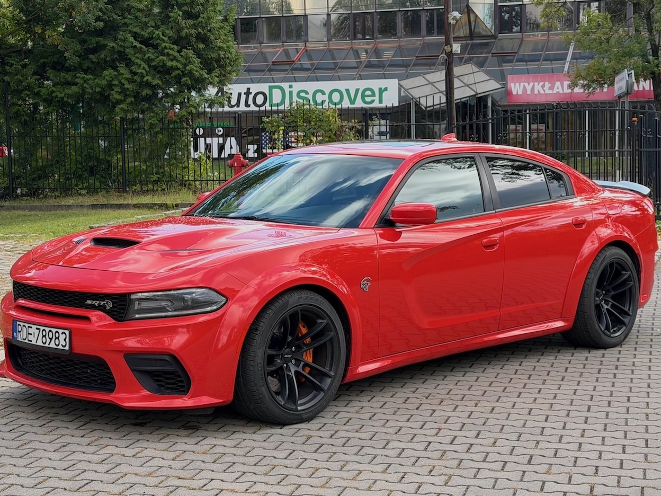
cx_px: 327
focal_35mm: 50
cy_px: 248
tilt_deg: -4.4
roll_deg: +0.7
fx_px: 955
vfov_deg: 29.1
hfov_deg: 38.2
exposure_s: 1/1055
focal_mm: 6.76
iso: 64
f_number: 1.78
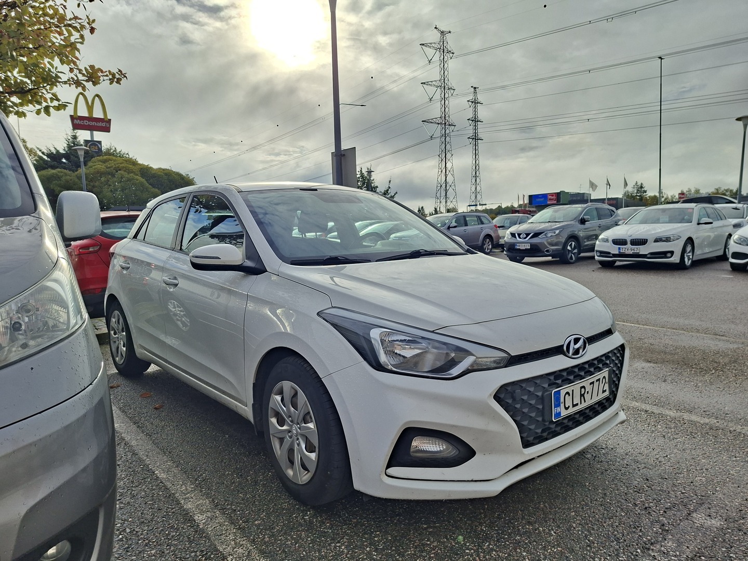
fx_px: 497
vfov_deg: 58.9
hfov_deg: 73.9
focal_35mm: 23
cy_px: 280
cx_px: 374
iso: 50
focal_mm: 5.54
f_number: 1.8
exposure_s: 1/2688
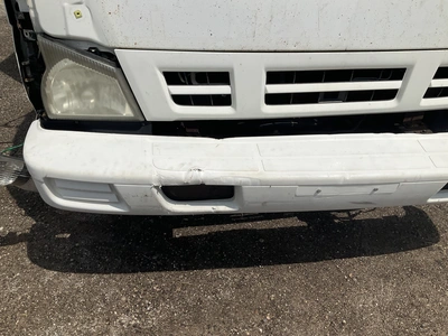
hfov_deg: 61.7
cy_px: 168
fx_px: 375
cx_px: 224
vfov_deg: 48.2
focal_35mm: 29
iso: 25
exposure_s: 1/4785
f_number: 1.8
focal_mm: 3
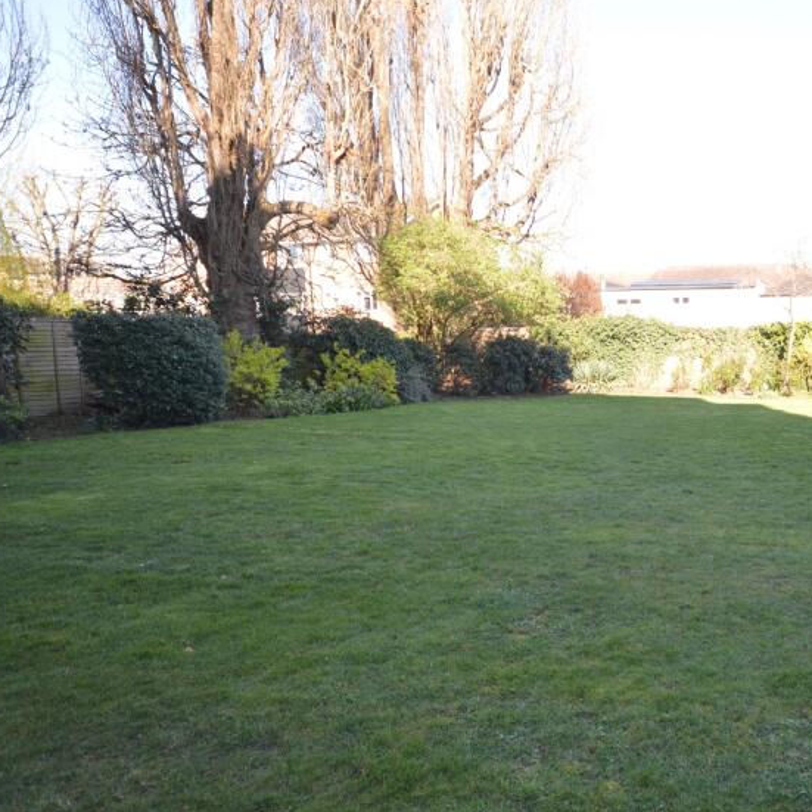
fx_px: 817
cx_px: 713
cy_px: 399
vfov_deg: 52.8
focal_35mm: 31
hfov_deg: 48.0
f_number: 5.6
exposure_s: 1/125
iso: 220
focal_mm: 13
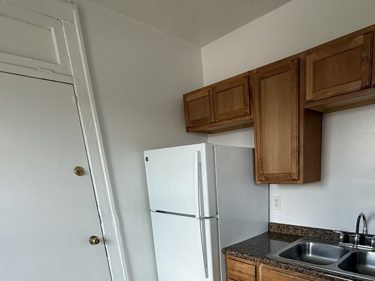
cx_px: 238
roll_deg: +0.4
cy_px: 238
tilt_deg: -11.8
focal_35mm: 24
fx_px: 260
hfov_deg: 70.3
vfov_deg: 51.9
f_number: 2.2
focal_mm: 2.22
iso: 100
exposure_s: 1/99
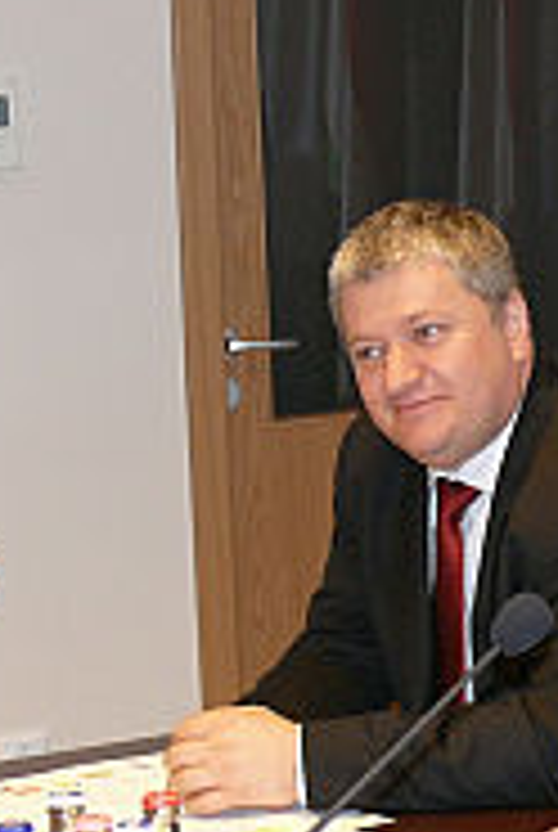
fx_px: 3335
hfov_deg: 9.3
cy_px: 526
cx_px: 873
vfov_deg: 14.2
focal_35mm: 144
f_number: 3.2
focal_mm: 9.9
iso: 125
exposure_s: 1/30
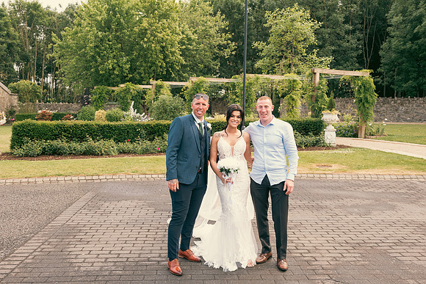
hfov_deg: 53.1
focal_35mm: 36
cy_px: 142
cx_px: 213
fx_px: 426
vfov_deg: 36.9
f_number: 6.3
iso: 250
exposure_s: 1/160
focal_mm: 36
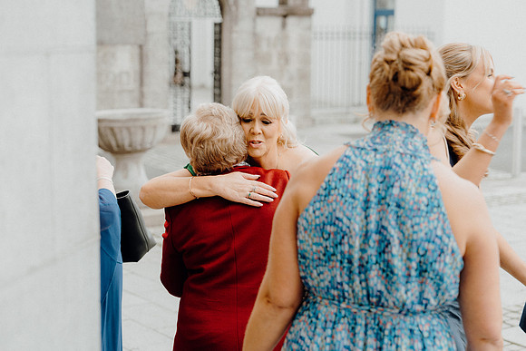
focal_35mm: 70
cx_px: 263
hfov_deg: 28.8
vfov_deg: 19.5
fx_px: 1023
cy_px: 176
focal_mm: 70
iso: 125
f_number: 3.5
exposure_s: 1/160
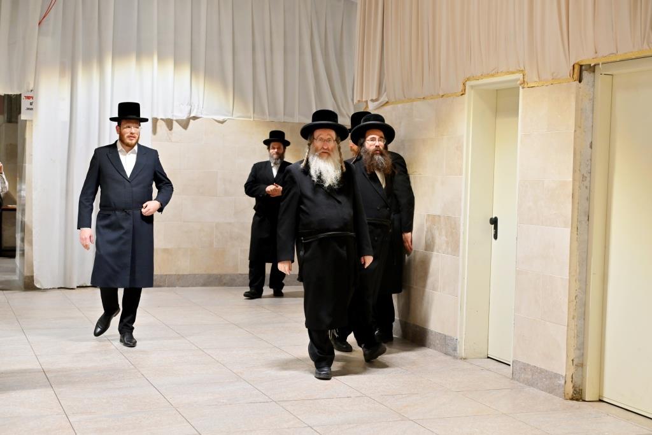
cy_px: 218
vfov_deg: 26.0
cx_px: 326
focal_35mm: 52
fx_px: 942
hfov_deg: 38.2
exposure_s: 1/250
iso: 800
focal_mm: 52
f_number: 4
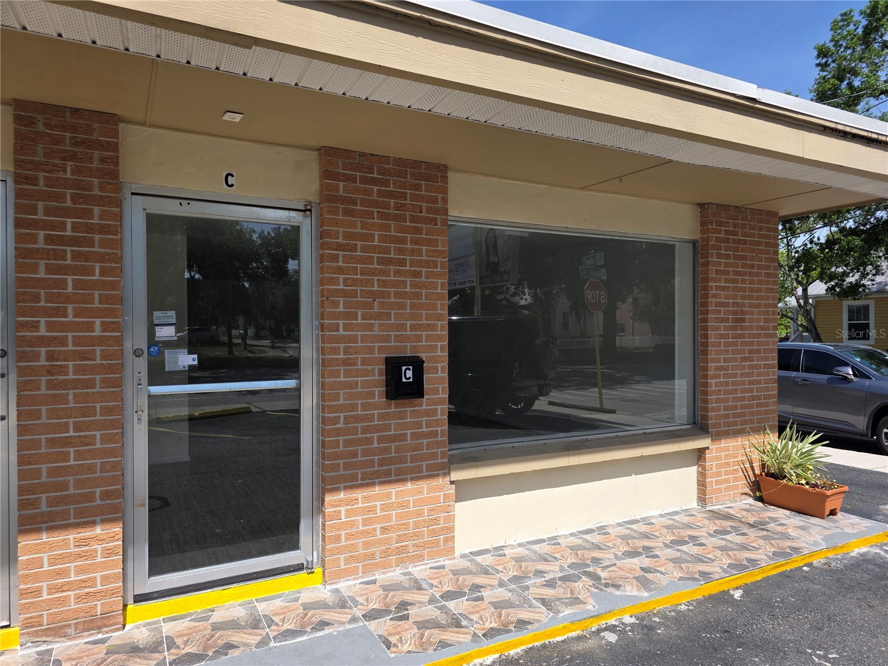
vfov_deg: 58.9
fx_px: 590
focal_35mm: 23
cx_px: 444
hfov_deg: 73.9
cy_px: 333
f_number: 1.7
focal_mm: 6.3
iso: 80
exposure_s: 1/4889
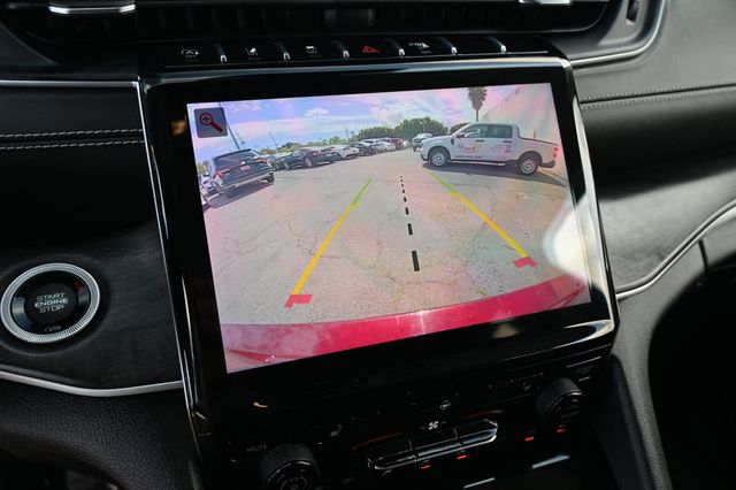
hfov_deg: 60.7
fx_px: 628
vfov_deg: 42.6
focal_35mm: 31
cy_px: 245
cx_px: 368
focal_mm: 20.5
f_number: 3.8
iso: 400
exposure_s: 1/250
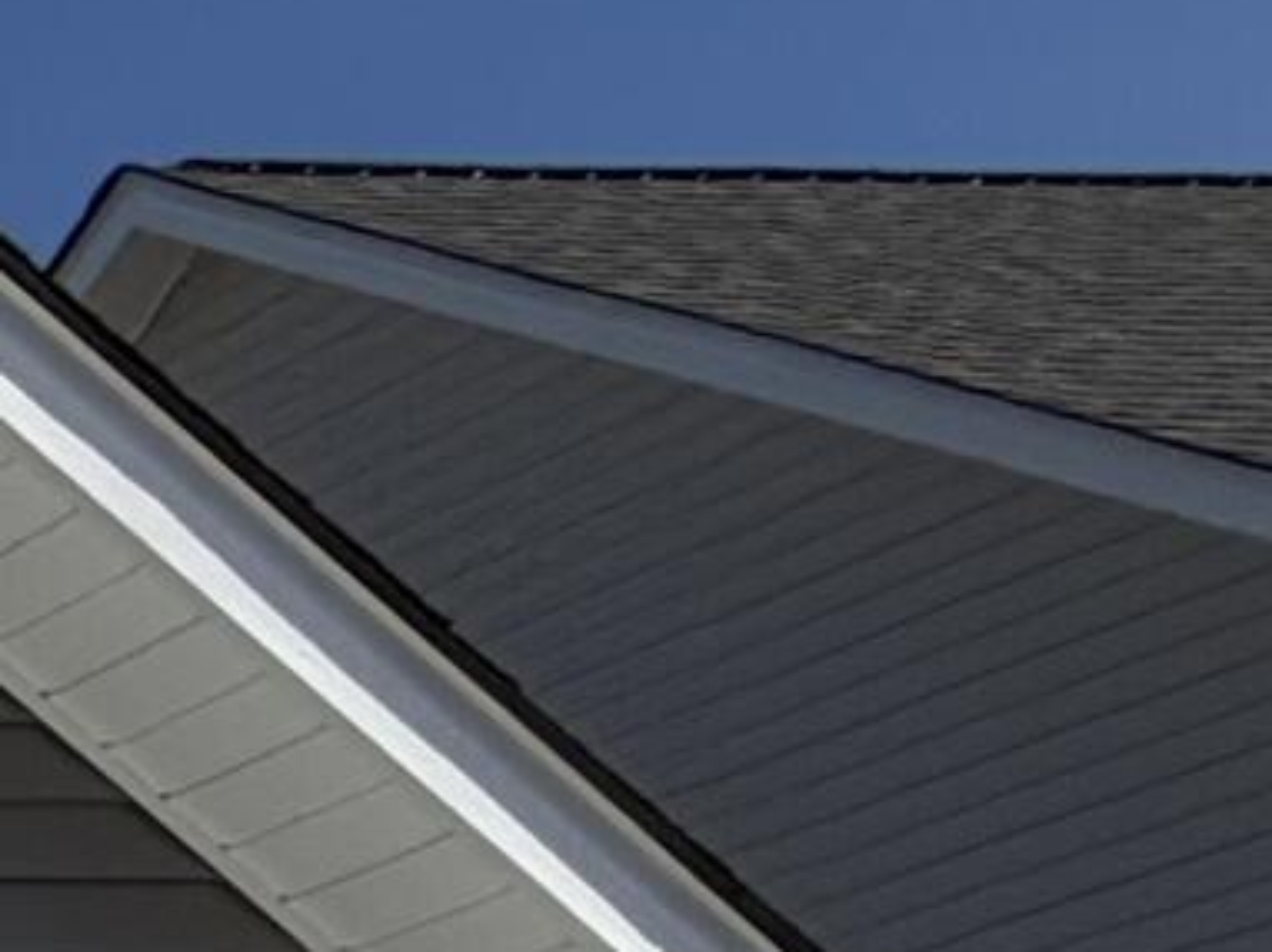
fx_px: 4040
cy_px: 2443
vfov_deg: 10.9
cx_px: -3530
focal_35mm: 110
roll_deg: +1.4
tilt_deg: +0.7
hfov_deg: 8.8
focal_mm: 2.22
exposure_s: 1/1698
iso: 25
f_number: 2.2
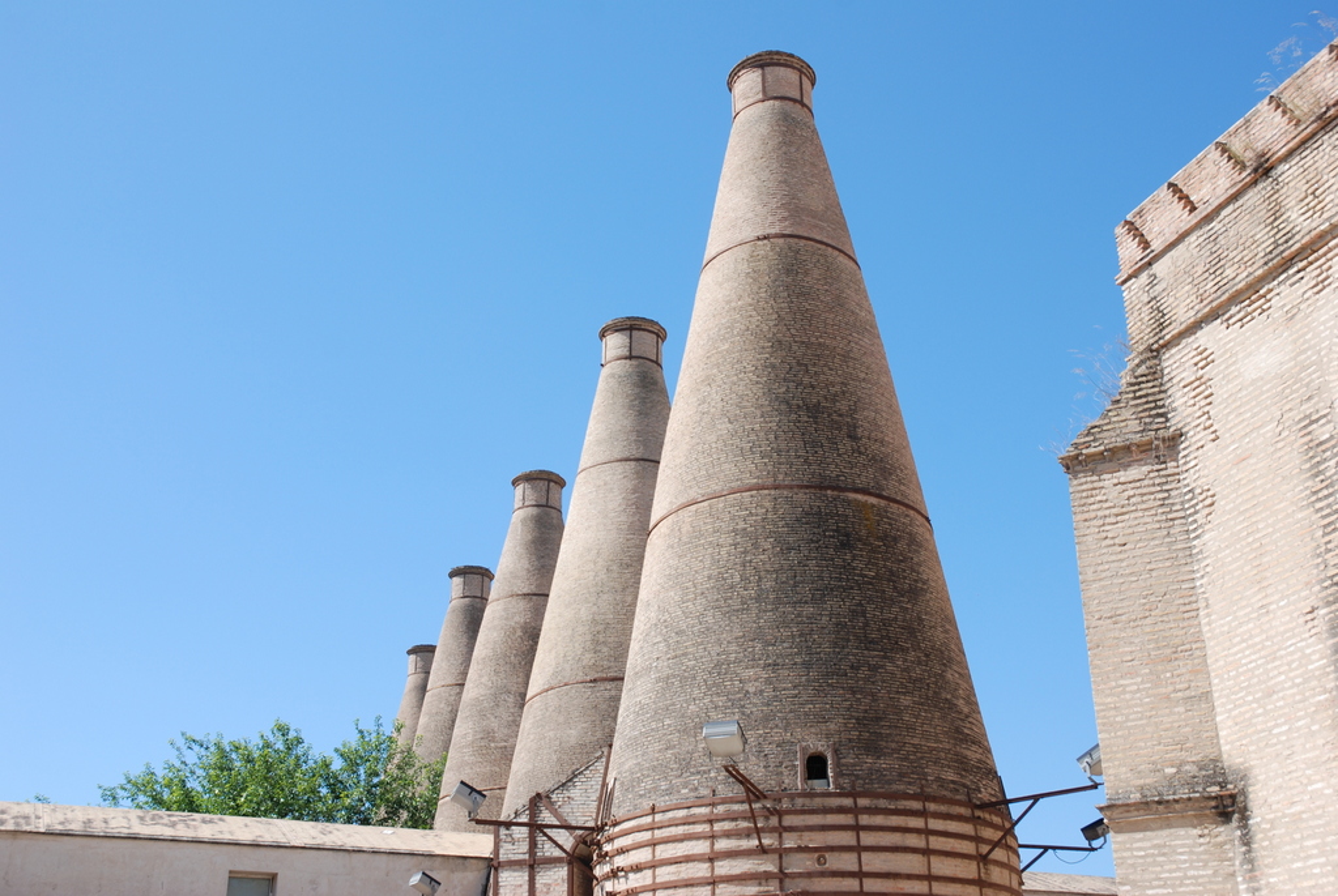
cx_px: 669
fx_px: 1619
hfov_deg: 44.9
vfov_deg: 30.9
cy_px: 448
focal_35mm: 44
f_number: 7.1
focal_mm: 29
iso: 100
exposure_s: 1/200
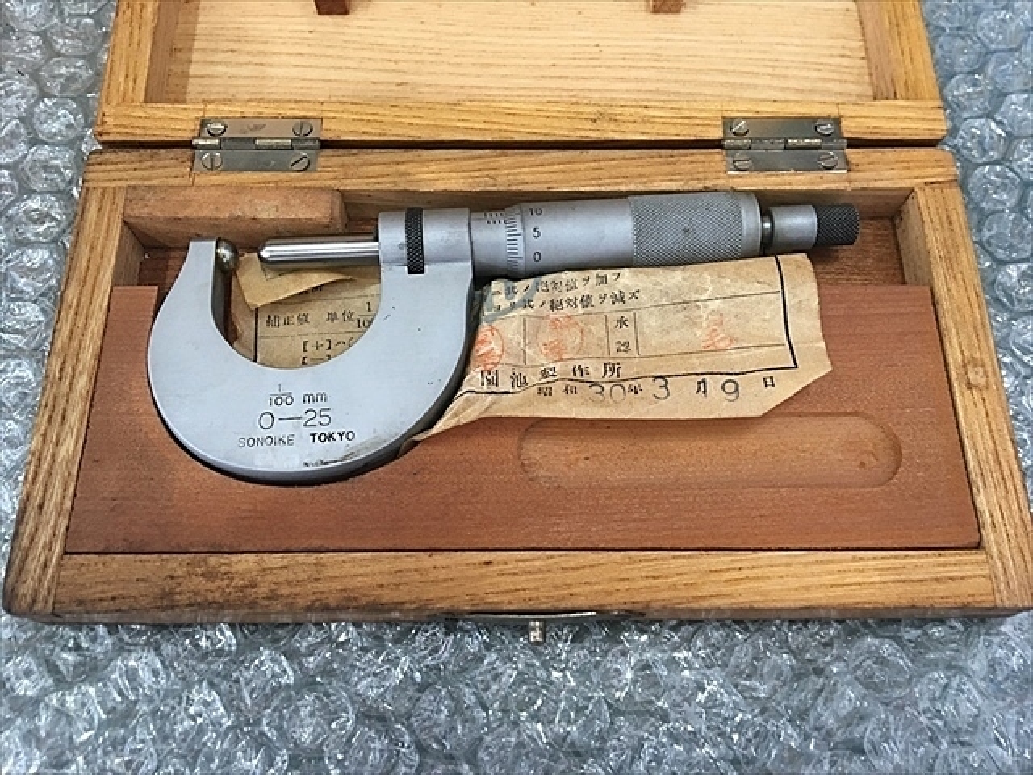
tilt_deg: -68.3
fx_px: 865
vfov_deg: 48.2
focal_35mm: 29
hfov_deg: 61.7
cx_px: 516
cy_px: 388
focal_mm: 4.15
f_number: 2.2
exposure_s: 1/30
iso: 100
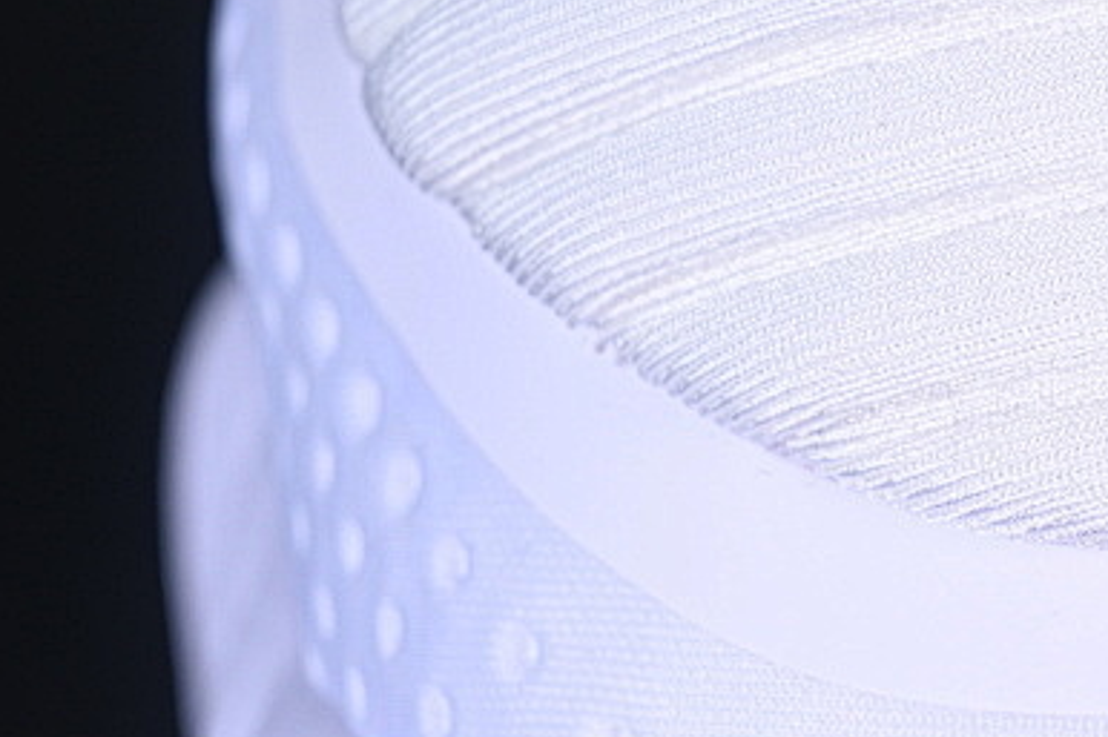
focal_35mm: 210
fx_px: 6460
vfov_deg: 6.5
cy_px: 321
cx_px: 1065
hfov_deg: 9.7
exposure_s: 1/100
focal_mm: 50
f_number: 7.1
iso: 160
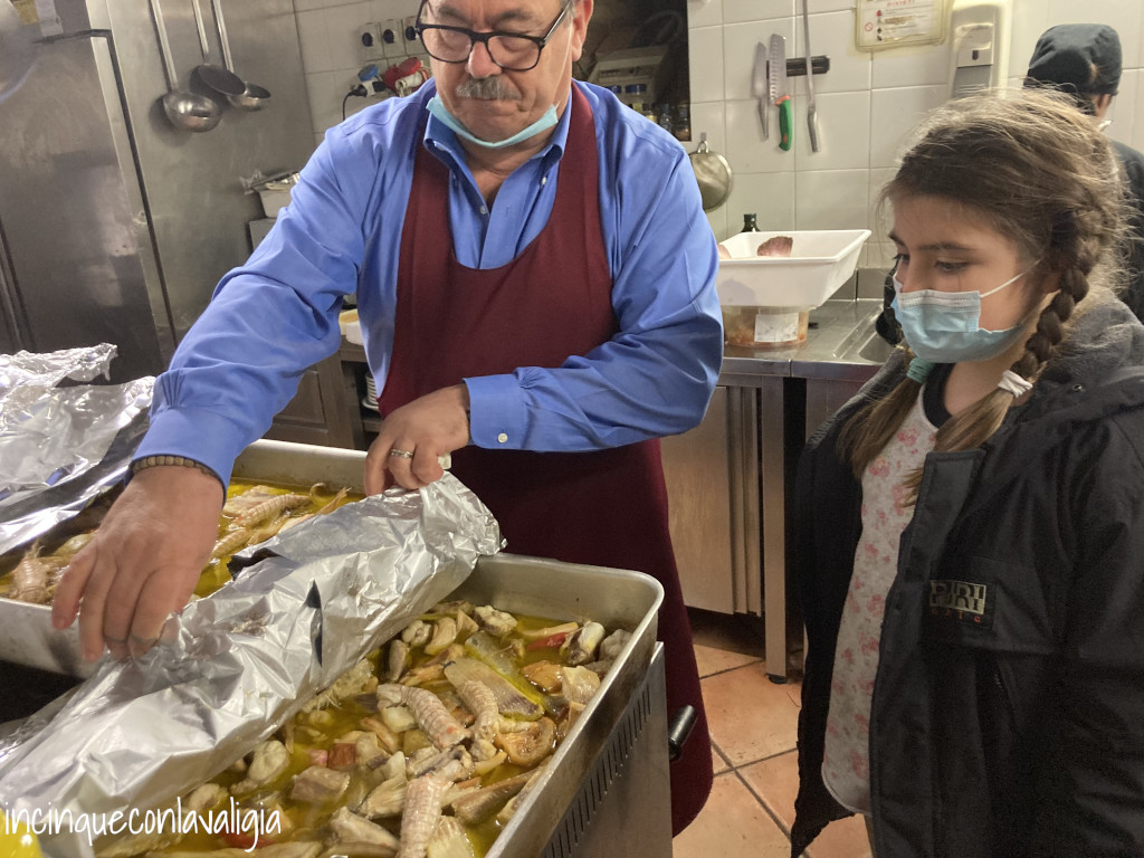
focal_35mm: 28
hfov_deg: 63.4
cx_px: 572
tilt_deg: -17.9
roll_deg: +4.2
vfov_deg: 49.7
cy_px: 429
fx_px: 925
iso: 320
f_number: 1.8
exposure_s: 1/50
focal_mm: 3.99
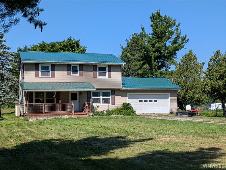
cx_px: 113
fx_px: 320
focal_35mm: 49
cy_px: 85
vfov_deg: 29.7
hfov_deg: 38.9
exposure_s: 1/1577
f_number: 1.68
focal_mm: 6.9
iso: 19
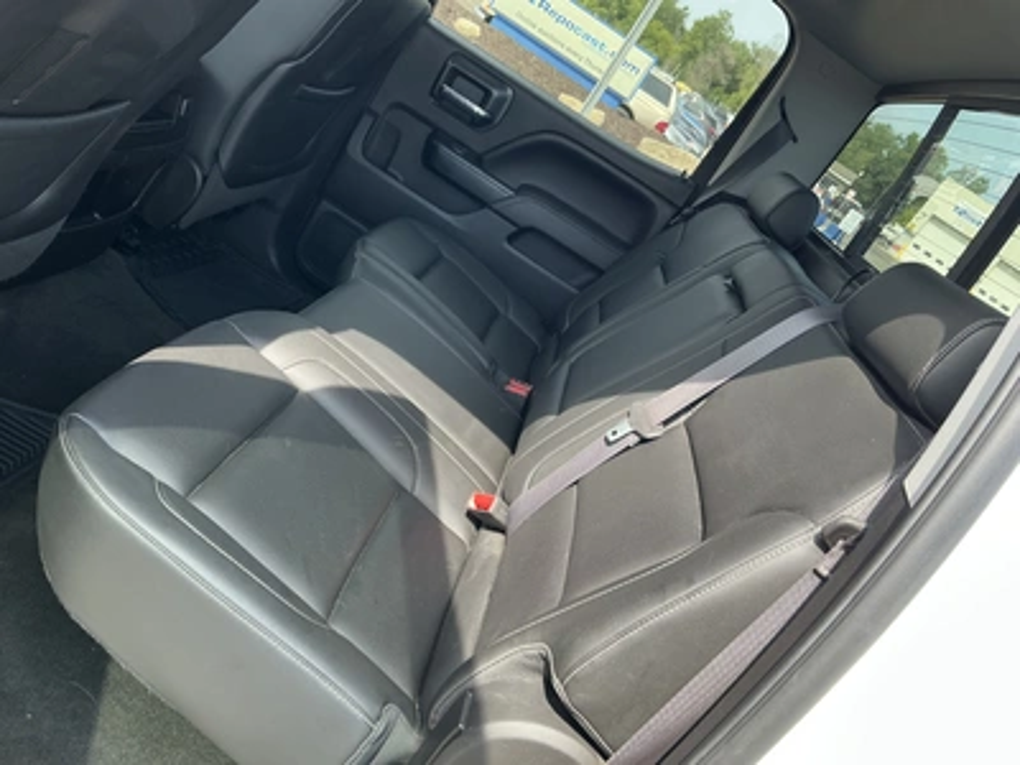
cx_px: 510
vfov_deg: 49.7
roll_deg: -35.3
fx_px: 825
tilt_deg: -21.3
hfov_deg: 63.4
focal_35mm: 28
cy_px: 382
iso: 32
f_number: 1.8
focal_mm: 3
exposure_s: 1/122
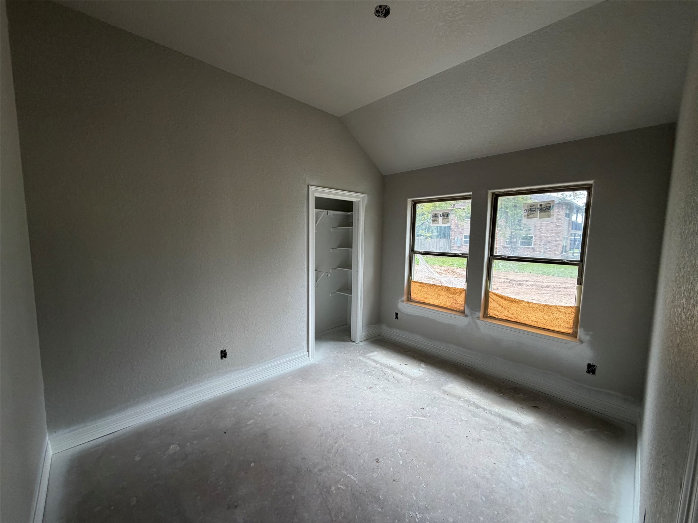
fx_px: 282
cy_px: 262
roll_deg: -1.0
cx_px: 349
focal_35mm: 14
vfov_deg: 85.7
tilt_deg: -5.8
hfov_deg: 102.1
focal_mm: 2.22
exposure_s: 1/121
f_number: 2.2
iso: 125
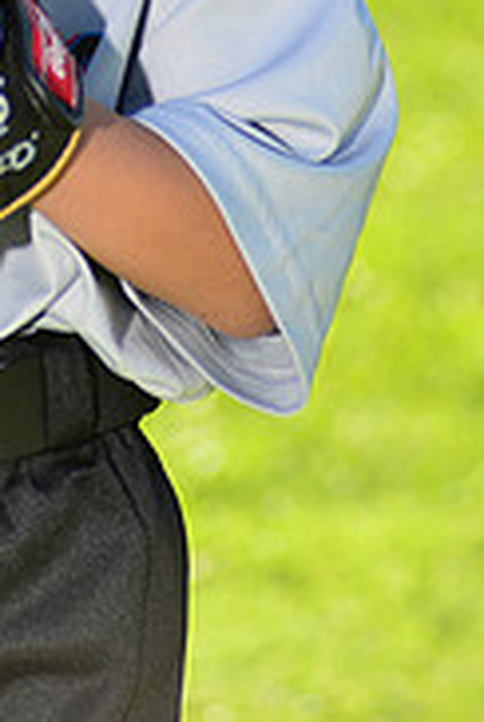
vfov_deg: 3.5
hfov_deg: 2.3
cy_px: -282
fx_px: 11832
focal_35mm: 589
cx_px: -38
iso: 100
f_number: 5
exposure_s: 1/250
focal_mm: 185
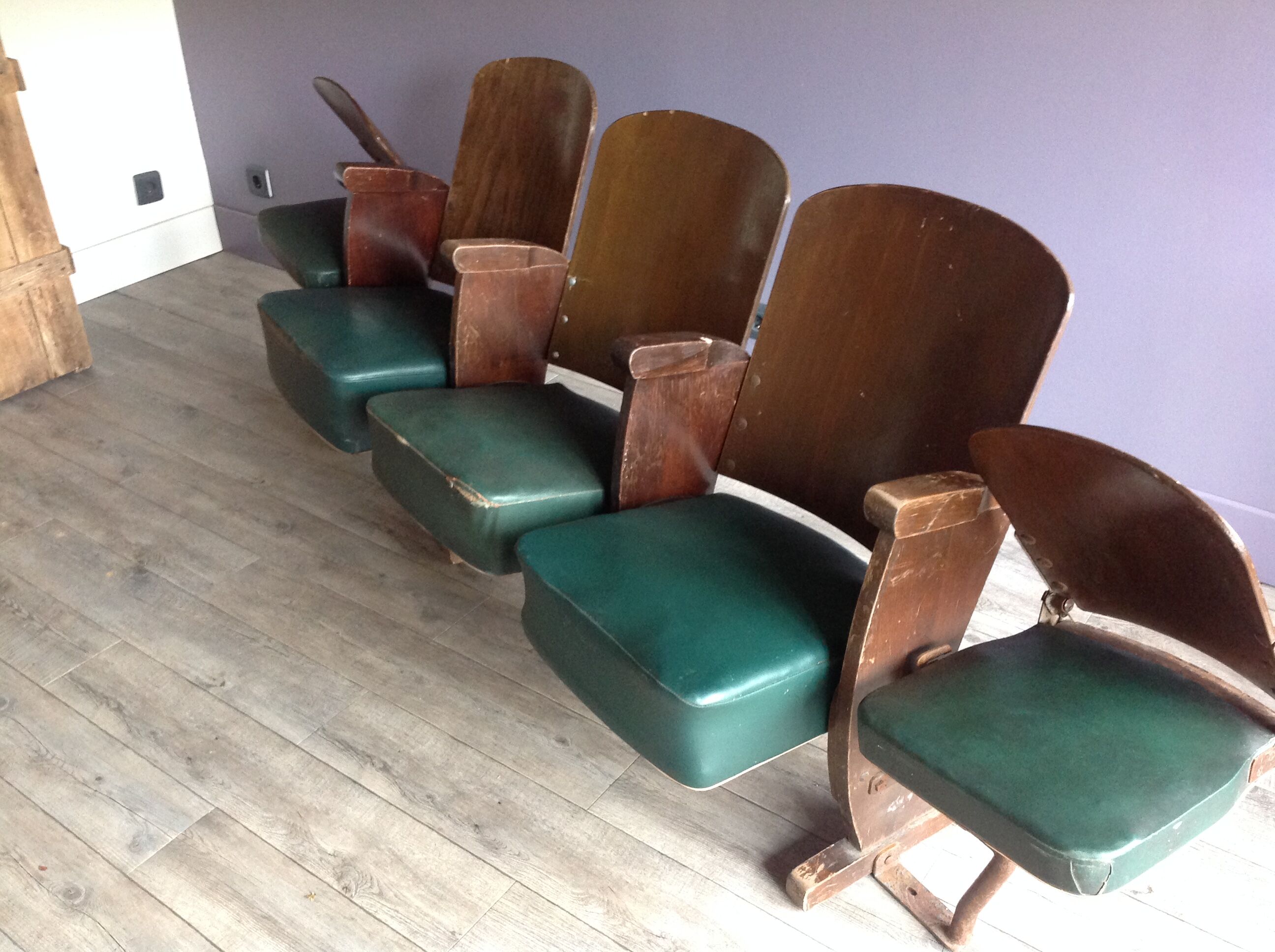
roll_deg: +0.9
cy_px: 476
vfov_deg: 40.6
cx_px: 638
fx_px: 1287
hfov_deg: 52.7
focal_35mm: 35
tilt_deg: -32.0
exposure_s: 1/15
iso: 250
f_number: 2.4
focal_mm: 4.28
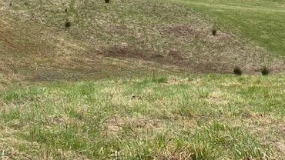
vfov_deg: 12.3
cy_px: 28
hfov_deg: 21.4
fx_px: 740
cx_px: 242
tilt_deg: -5.9
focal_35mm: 98
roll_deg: +1.4
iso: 20
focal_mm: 6
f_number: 2
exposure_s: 1/761
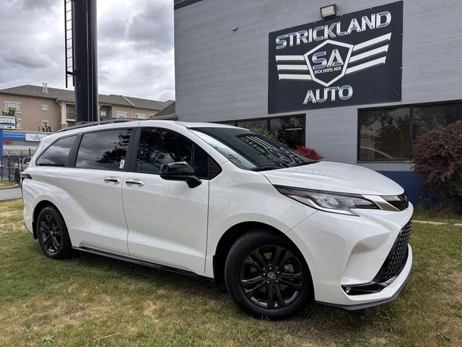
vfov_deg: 56.8
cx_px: 231
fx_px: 320
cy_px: 174
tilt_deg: -1.5
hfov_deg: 71.6
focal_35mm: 24
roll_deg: +0.9
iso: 80
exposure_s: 1/2110
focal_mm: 6.86
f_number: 1.78
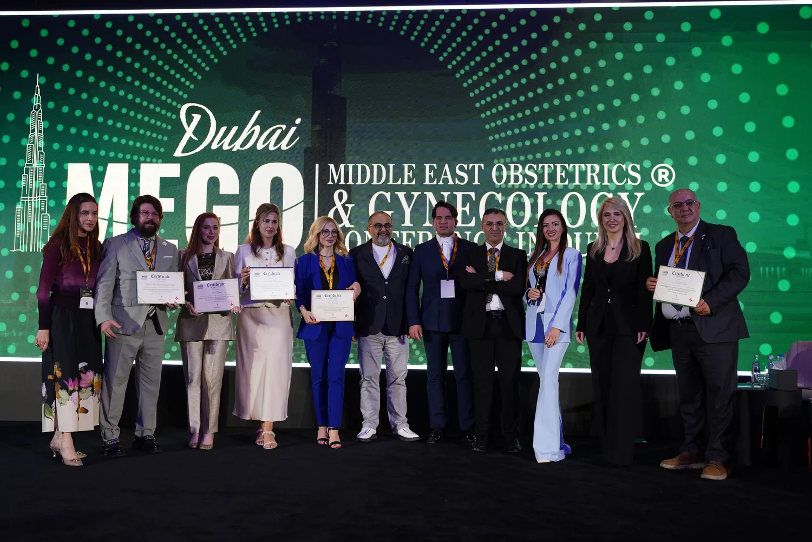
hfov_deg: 53.1
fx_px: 812
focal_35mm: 36
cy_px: 271
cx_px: 406
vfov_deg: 36.9
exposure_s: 1/100
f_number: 4
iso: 1600
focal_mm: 36
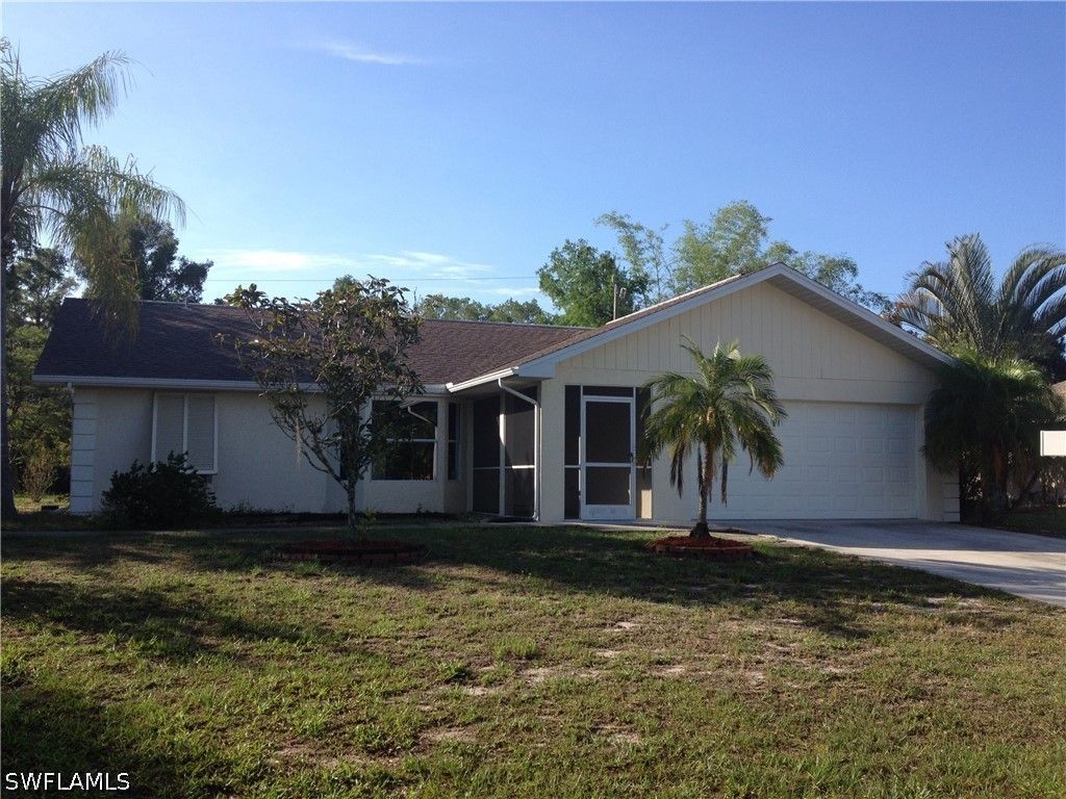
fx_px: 1078
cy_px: 400
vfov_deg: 40.7
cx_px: 533
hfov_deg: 52.6
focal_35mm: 35
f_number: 2.4
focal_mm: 4.28
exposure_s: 1/1042
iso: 50
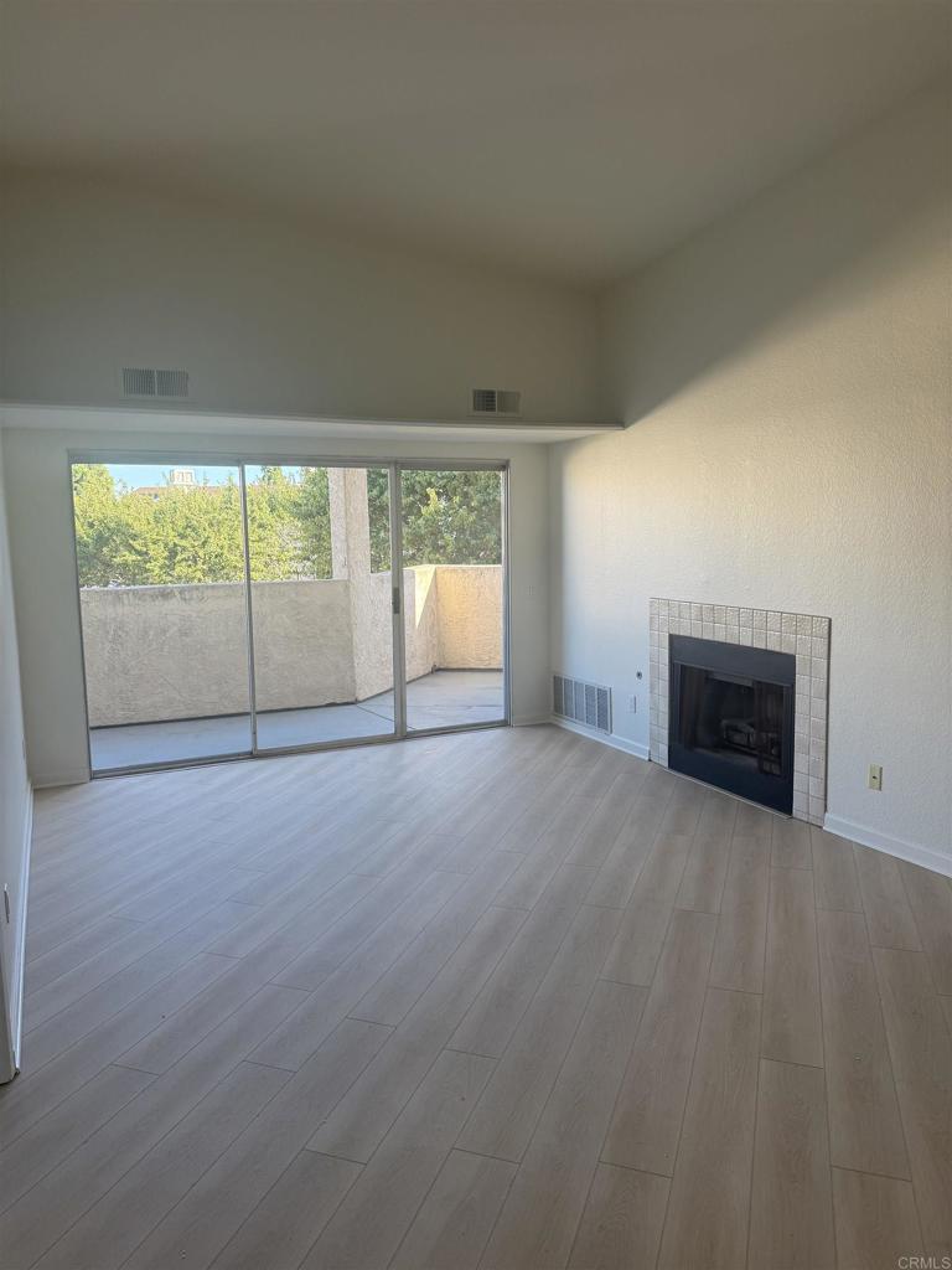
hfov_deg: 56.8
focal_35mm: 24
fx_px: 880
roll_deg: +1.1
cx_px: 476
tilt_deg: -5.8
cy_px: 635
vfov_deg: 71.6
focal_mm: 6.76
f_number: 1.78
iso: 100
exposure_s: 1/297
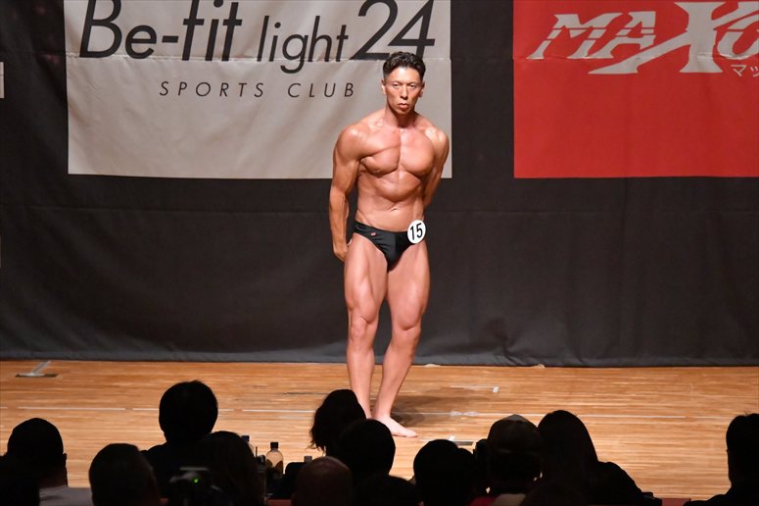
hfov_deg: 8.6
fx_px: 5058
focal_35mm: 240
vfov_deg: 5.7
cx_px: 380
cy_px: 253
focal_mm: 160
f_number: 5.6
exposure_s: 1/400
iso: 12800
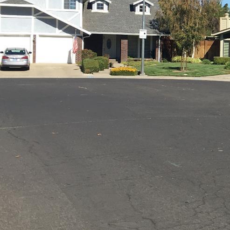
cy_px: 57
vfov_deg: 22.0
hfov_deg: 19.9
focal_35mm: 78
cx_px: 320
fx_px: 586
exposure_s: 1/1479
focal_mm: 4.15
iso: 25
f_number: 2.2
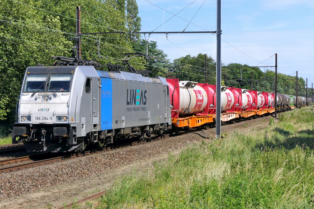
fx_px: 698
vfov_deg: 17.1
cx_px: 157
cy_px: 104
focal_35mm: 80
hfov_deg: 25.4
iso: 500
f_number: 10
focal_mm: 29.3
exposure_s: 1/800
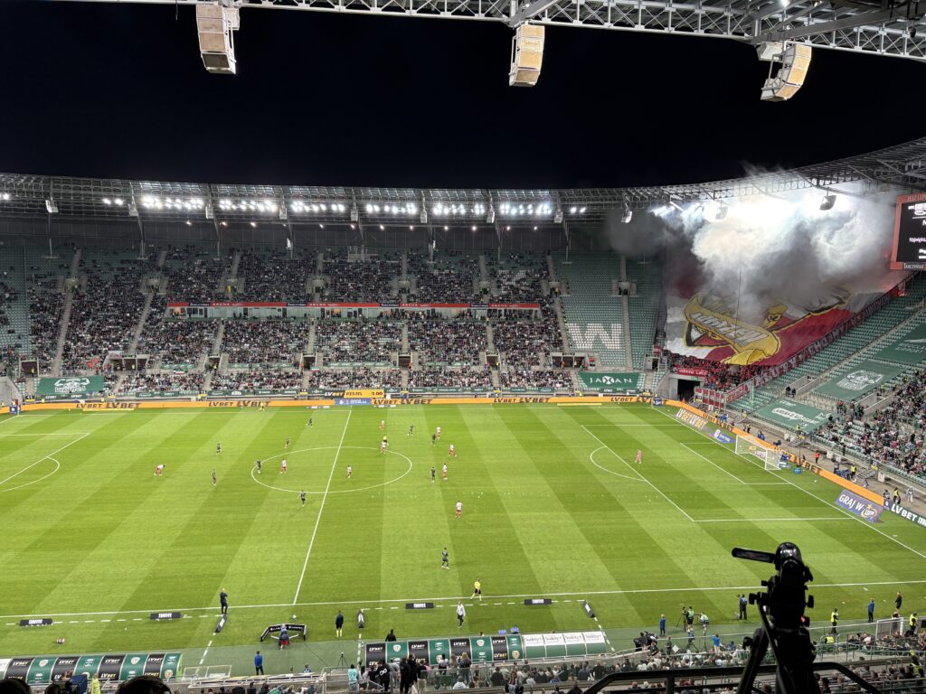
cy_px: 347
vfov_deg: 53.1
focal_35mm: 26
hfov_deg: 67.3
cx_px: 463
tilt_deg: -7.5
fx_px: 696
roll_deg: +0.0
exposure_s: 1/100
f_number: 1.6
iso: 100
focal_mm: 5.96
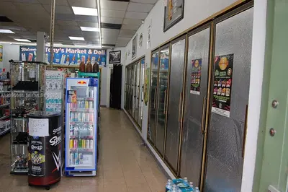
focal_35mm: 27
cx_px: 144
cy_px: 96
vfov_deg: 47.9
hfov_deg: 67.4
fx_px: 216
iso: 400
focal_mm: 18
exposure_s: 1/100
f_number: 5
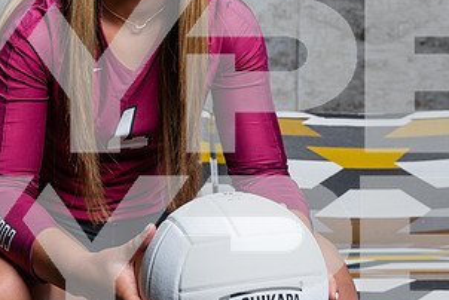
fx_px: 886
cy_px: 75
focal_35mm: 71
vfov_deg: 19.1
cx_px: 158
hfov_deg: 28.3
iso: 100
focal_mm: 37
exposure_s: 1/125
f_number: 5.6
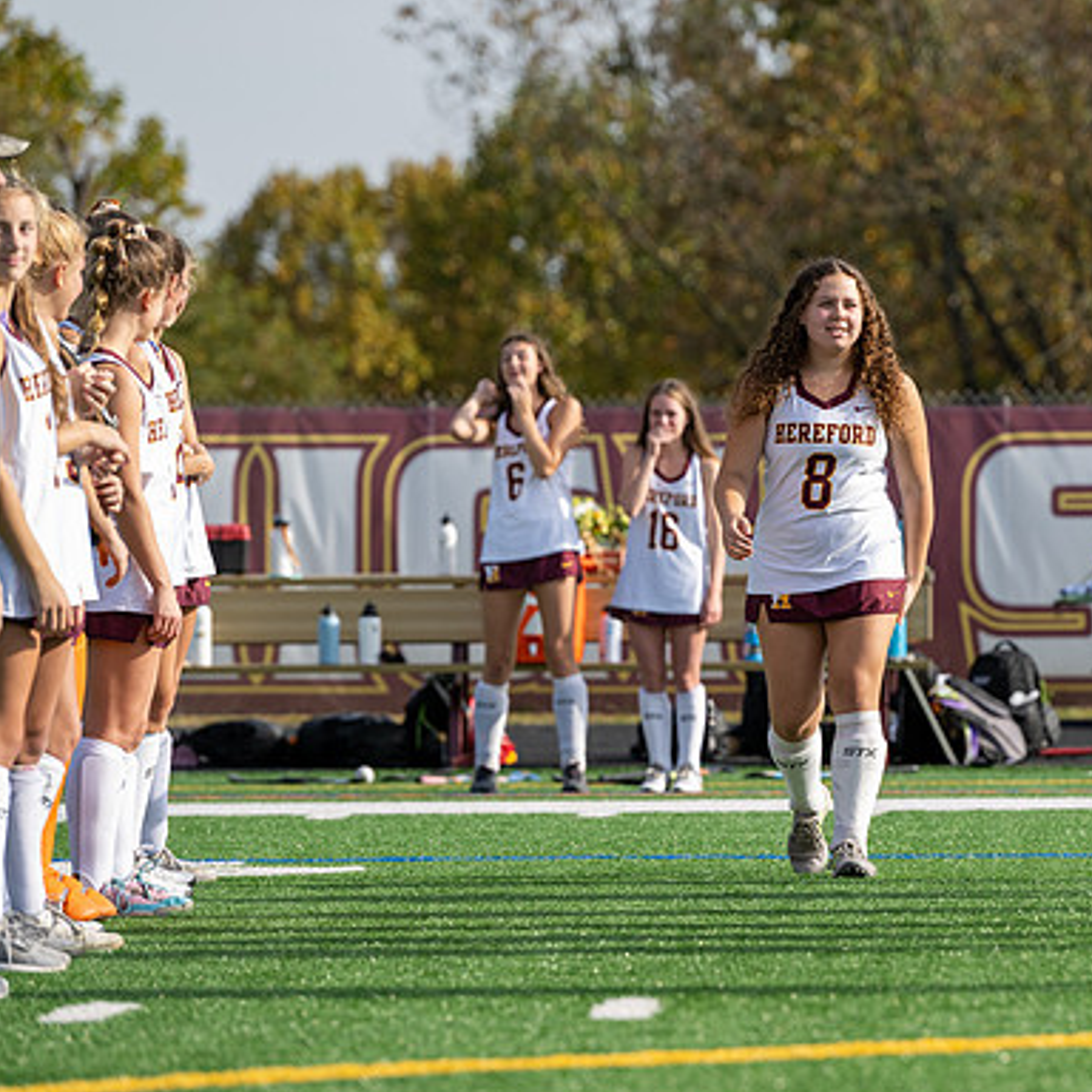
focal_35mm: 253
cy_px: 517
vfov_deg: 6.9
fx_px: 9030
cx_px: 773
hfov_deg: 6.9
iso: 280
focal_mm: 185
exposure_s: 1/1250
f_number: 5
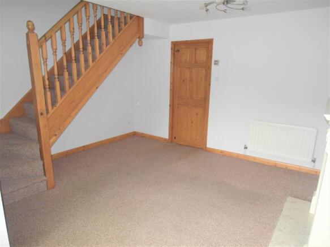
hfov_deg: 71.6
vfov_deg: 56.8
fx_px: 229
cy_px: 124
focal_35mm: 24
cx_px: 165
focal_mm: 5.2
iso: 200
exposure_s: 1/30
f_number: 2.5
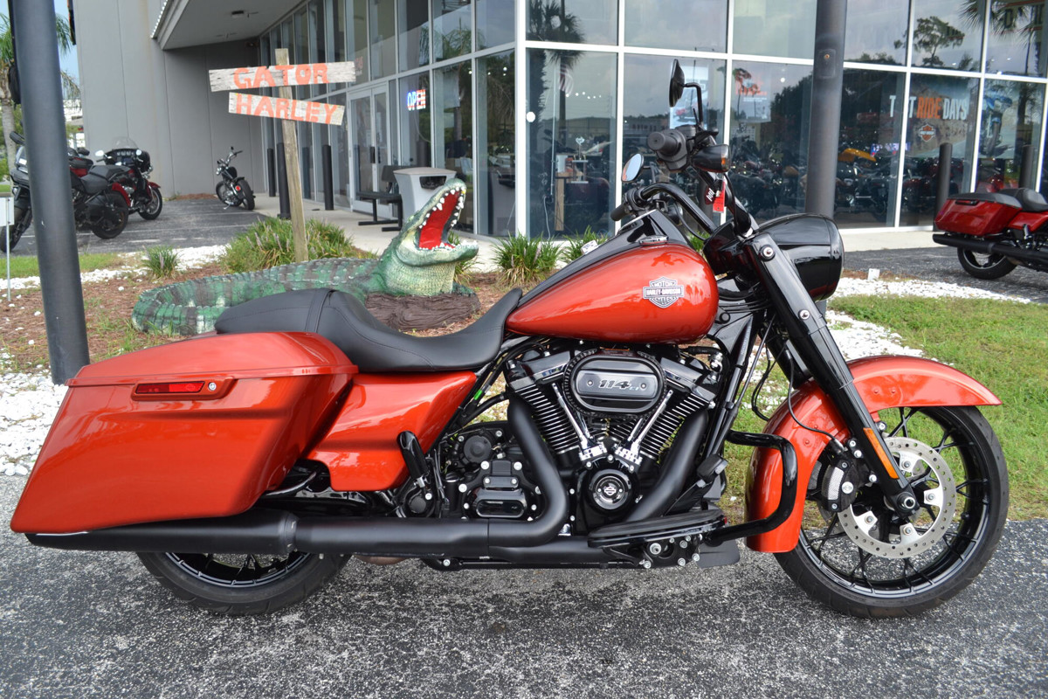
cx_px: 524
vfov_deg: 43.6
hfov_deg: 61.9
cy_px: 350
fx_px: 873
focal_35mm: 30
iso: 250
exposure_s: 1/125
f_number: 5.6
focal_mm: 20
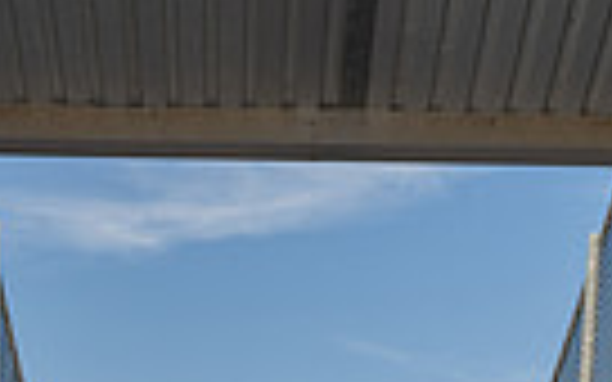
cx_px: 230
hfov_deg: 22.7
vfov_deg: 11.5
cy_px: 957
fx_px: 1518
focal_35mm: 91
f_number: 10
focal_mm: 27
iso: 160
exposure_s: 1/250
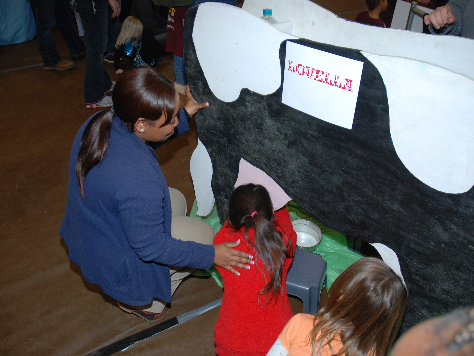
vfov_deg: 35.5
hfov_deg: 46.2
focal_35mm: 41
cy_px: 178
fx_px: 555
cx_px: 226
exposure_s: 1/60
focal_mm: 25
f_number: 5
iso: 200
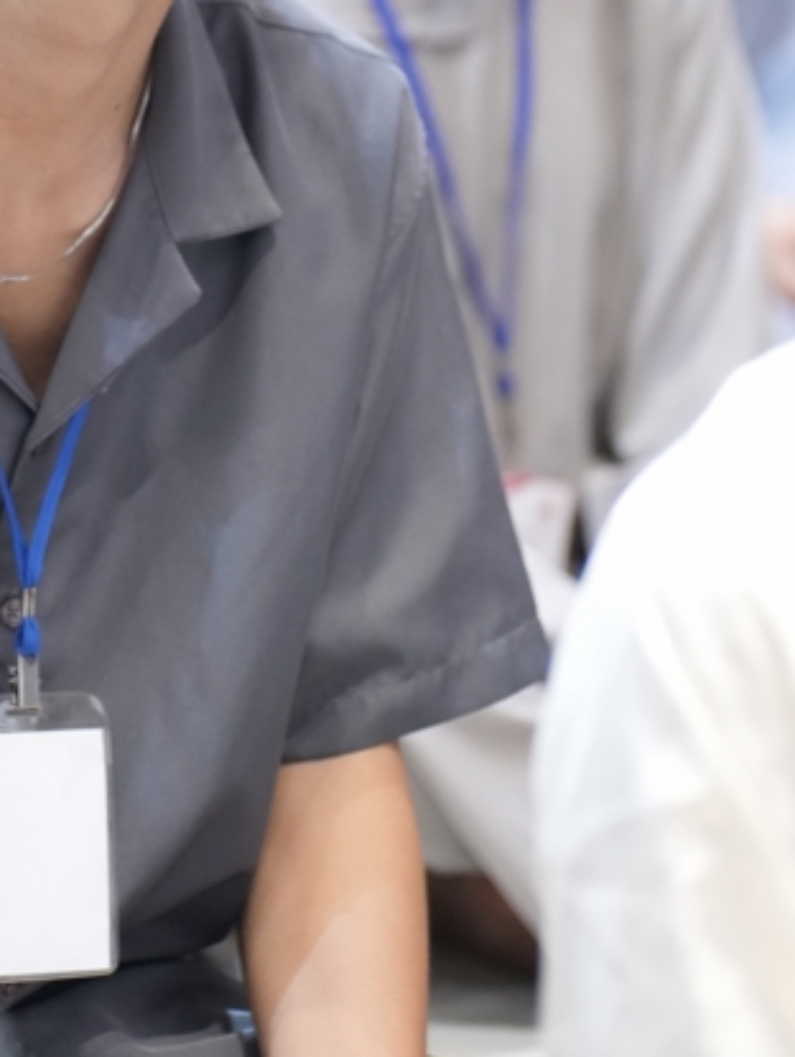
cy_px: 106
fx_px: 7797
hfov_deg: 5.8
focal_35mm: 255
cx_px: 25
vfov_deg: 7.7
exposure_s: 1/160
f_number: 2.8
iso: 4000
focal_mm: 113
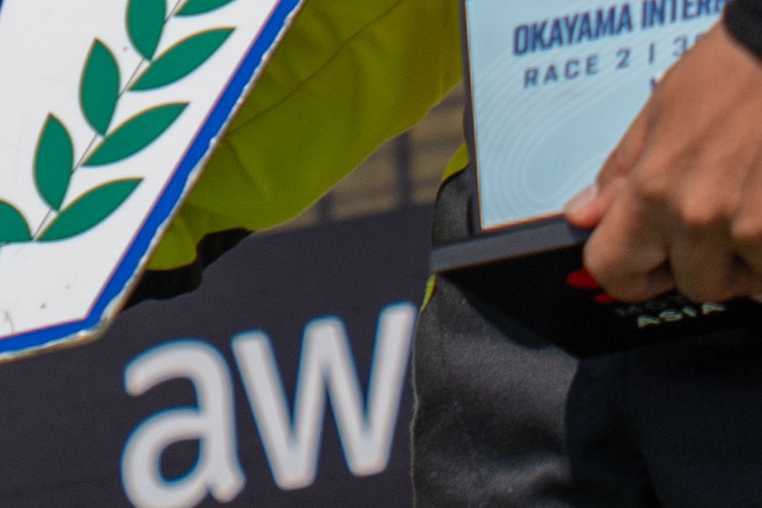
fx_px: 42399
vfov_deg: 0.7
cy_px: -710
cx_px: -142
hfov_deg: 1.0
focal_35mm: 2003
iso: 125
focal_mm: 400
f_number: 2.8
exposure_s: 1/2000
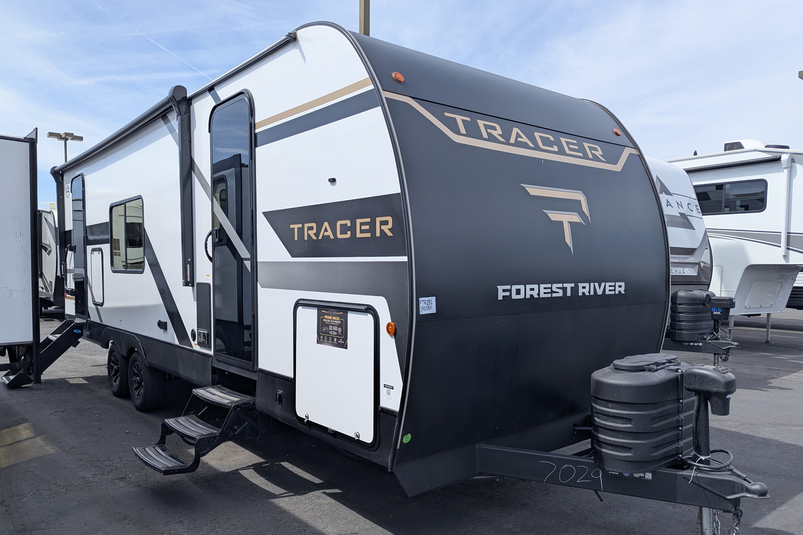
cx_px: 400
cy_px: 290
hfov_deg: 69.4
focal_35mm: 26
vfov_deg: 49.5
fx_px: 580
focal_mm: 6.81
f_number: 1.85
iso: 51
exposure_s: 1/1639
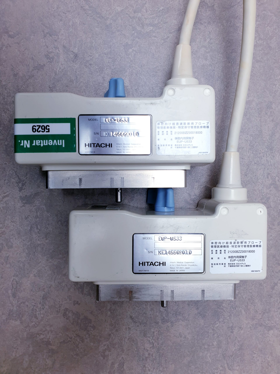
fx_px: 280
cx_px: 140
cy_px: 187
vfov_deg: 67.3
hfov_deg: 53.1
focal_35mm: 26
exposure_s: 1/100
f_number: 2.4
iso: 64
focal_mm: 4.3
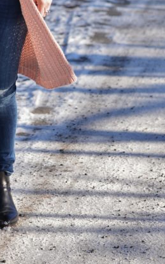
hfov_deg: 5.6
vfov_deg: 8.9
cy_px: -46
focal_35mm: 232
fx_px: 1668
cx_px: -32
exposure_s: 1/800
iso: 320
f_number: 4
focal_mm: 92
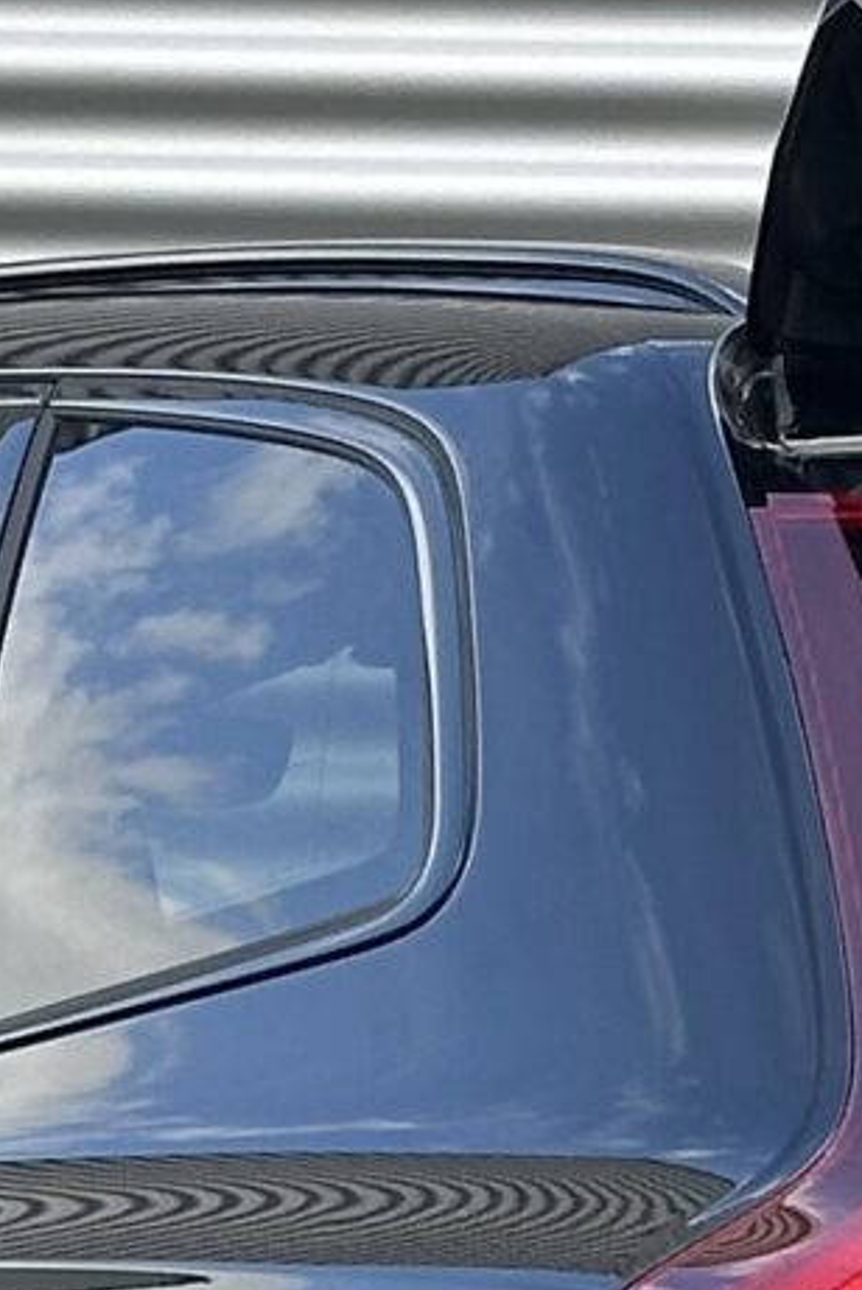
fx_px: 9933
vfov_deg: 7.3
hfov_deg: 4.9
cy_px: 1707
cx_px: 1203
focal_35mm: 277
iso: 64
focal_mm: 6.86
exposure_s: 1/756
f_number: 1.78
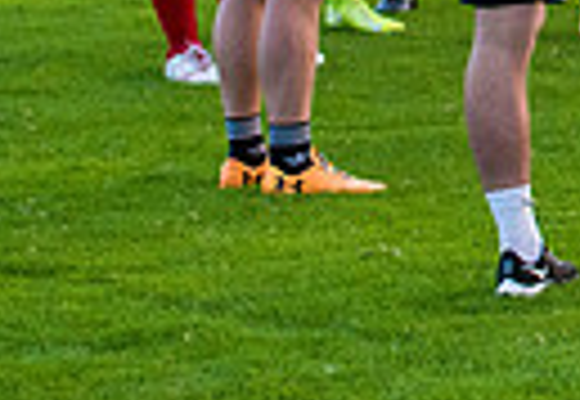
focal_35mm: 335
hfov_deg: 6.0
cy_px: -405
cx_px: 1095
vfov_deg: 4.1
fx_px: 5455
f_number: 4.5
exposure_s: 1/250
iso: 1600
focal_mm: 70
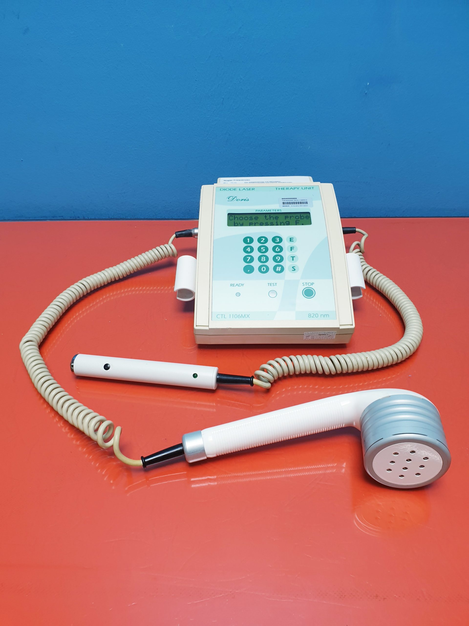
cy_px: 313
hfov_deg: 53.1
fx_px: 470
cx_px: 234
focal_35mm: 26
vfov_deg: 67.3
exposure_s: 1/50
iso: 50
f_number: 2.4
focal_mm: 4.3
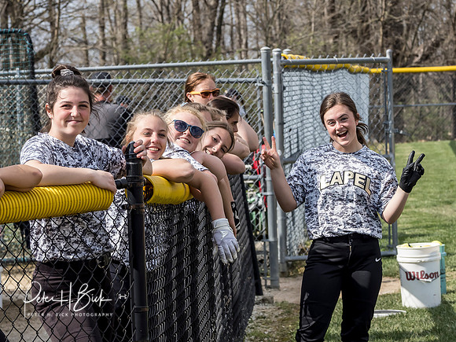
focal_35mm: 187
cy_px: 135
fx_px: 2466
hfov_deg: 10.6
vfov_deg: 7.9
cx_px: 192
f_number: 5.6
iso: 400
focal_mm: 73
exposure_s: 1/1250
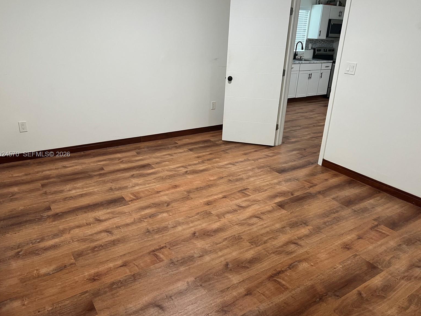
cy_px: 155
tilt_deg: -19.9
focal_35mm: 27
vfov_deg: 51.4
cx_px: 204
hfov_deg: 65.3
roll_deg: -2.5
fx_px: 328
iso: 125
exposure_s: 1/60
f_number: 1.5
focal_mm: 5.7
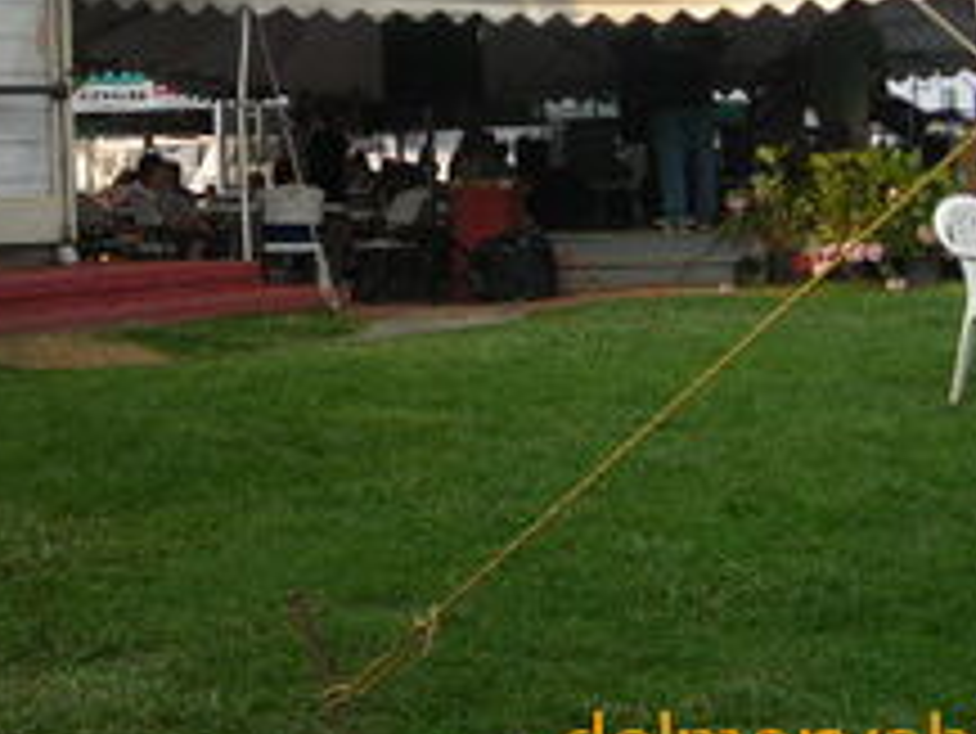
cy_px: 108
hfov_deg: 27.8
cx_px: 468
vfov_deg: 20.7
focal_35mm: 70
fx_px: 1975
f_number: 3.2
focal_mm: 6.3
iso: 50
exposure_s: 1/213
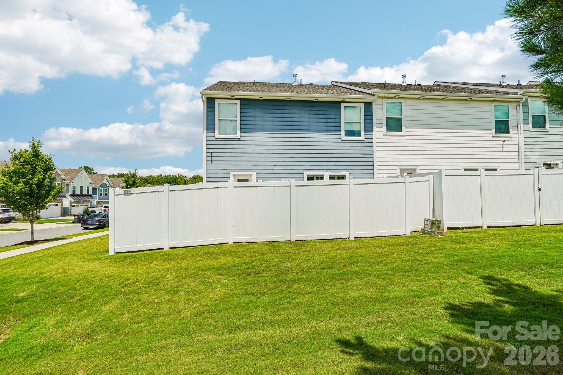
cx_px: 282
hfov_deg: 92.4
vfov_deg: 69.6
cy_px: 188
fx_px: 270
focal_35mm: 17
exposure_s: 1/200
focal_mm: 11.5
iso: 100
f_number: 8
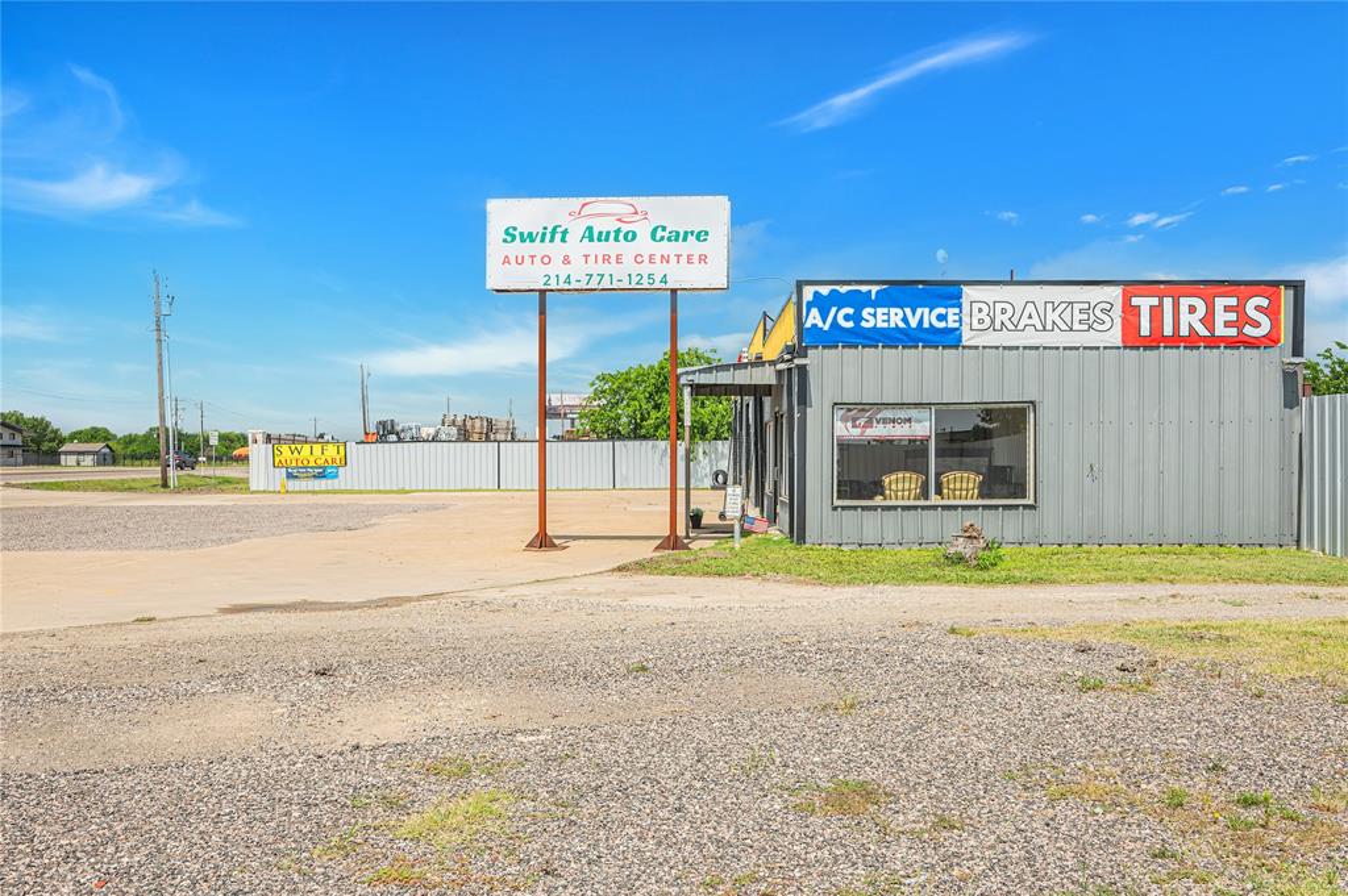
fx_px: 1122
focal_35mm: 30
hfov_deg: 62.0
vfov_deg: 43.5
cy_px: 448
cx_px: 674
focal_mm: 30
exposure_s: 1/200
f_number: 8
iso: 200
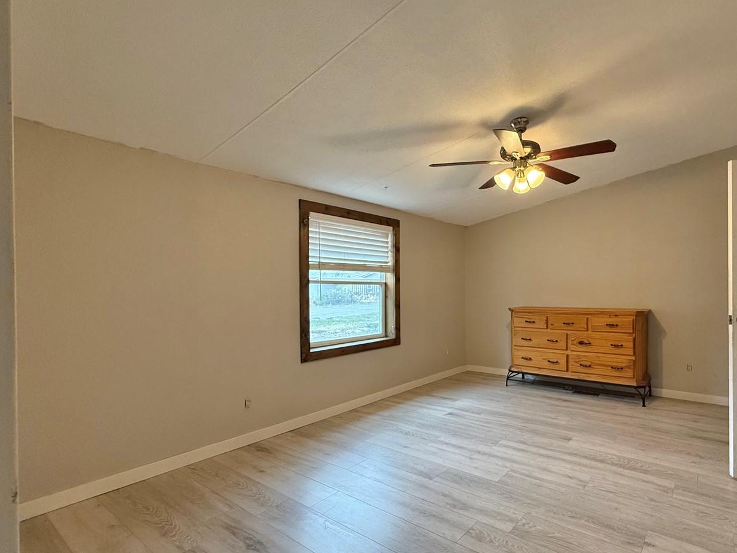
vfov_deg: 71.5
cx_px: 462
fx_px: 383
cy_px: 296
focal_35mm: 18
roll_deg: +0.2
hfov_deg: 86.0
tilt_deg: -0.2
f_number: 2.2
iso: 320
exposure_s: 1/120
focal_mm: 2.22
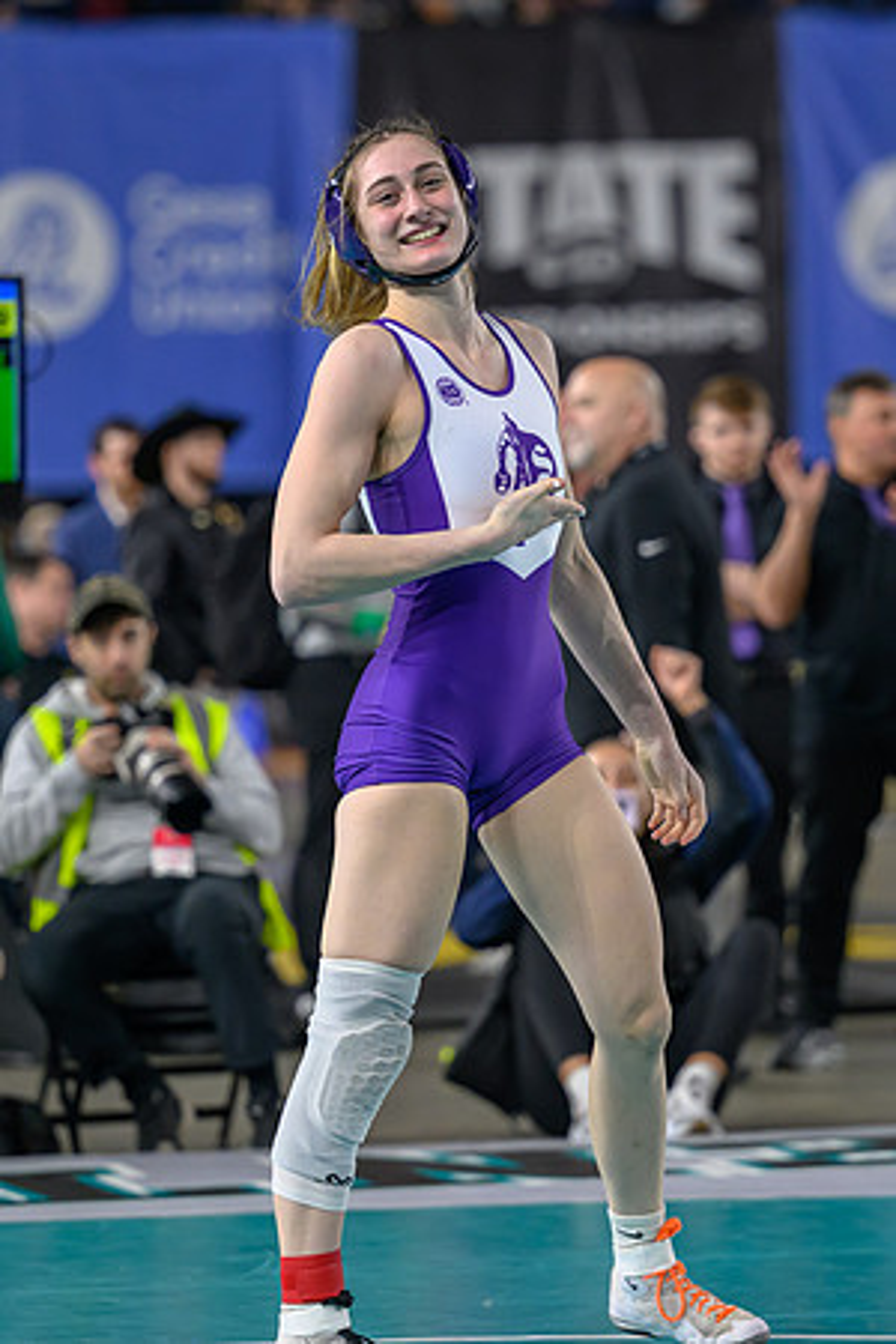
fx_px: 8773
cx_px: 387
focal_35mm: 235
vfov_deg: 8.8
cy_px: 611
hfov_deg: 5.8
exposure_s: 1/800
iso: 2000
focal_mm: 140
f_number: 2.8
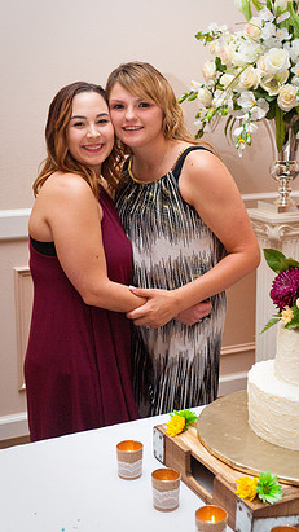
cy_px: 251
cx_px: 169
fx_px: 776
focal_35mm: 55
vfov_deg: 37.8
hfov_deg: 21.8
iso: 3200
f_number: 5.6
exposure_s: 1/160
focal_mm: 48
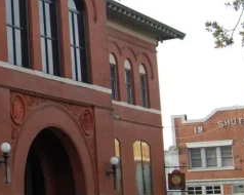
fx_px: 754
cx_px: -136
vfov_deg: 14.7
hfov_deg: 16.5
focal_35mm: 105
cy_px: 48
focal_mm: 23
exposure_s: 1/125
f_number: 5.6
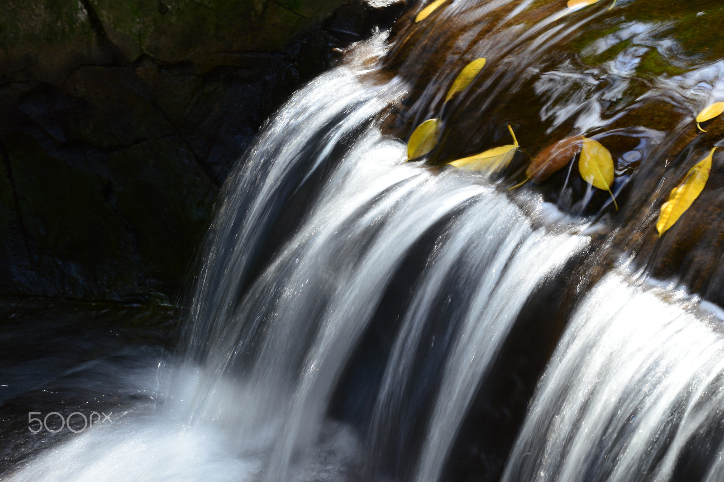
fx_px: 1808
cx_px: 362
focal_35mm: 90
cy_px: 241
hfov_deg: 22.6
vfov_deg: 15.2
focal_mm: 60
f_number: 14
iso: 100
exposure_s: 1/5
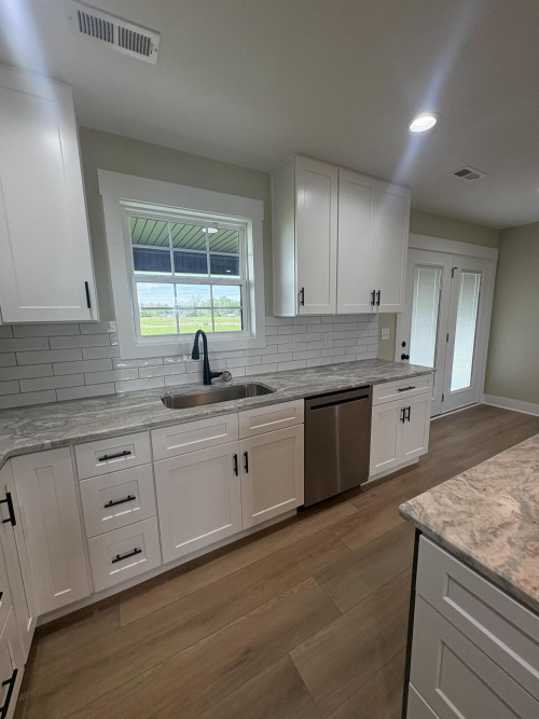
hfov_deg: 85.7
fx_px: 291
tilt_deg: -9.9
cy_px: 360
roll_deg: +0.7
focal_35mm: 14
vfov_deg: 102.1
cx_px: 270
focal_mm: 2.22
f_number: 2.2
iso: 125
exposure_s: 1/122
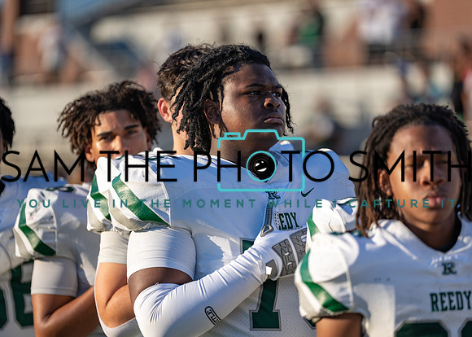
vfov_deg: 7.4
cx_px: 236
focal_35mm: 194
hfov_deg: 10.4
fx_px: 2598
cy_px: 168
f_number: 2.8
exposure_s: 1/1600
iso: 100
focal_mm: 185
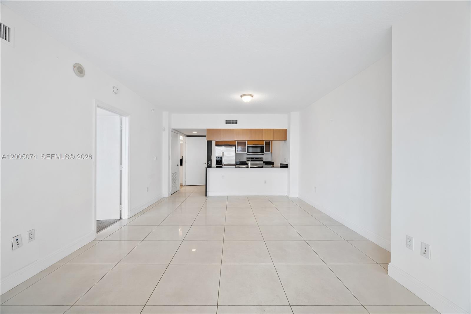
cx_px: 236
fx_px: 183
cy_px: 157
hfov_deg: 104.3
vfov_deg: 81.2
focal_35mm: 14
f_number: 8
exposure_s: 1/100
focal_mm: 14
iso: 320
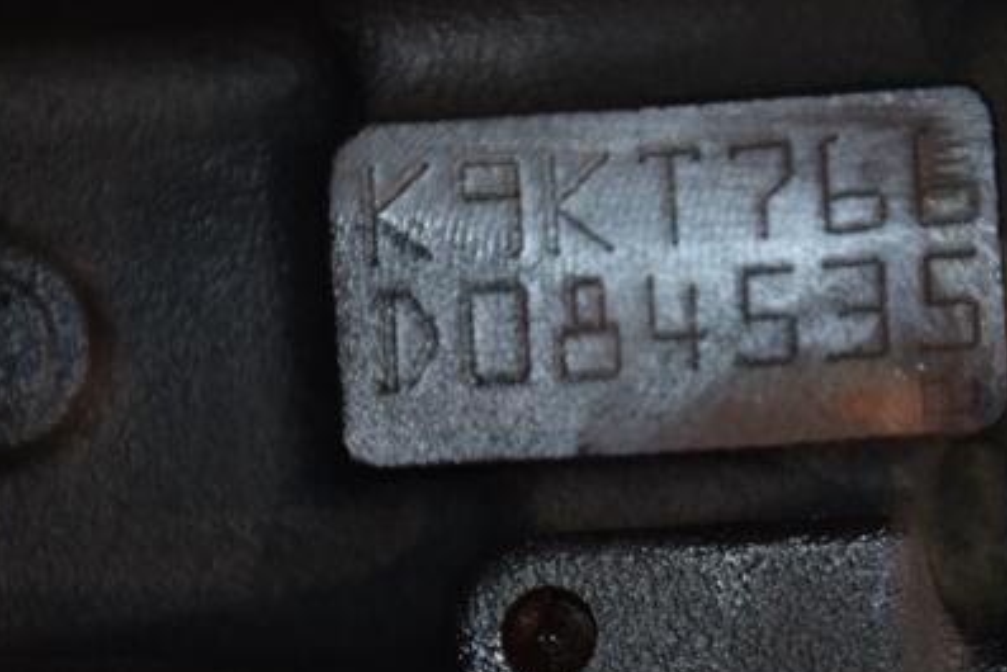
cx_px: 649
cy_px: 403
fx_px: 6653
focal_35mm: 238
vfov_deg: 5.8
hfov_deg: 8.7
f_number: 5.6
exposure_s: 1/60
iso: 800
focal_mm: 105
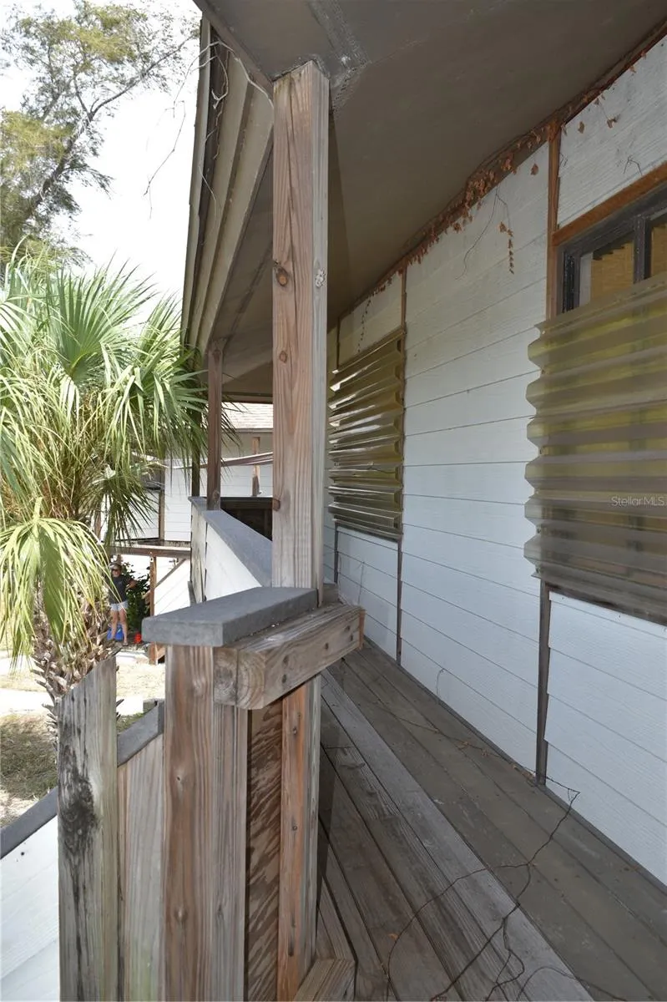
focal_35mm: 27
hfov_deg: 47.9
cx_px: 334
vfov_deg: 67.4
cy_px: 501
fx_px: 751
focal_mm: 18
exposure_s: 1/160
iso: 100
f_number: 6.3
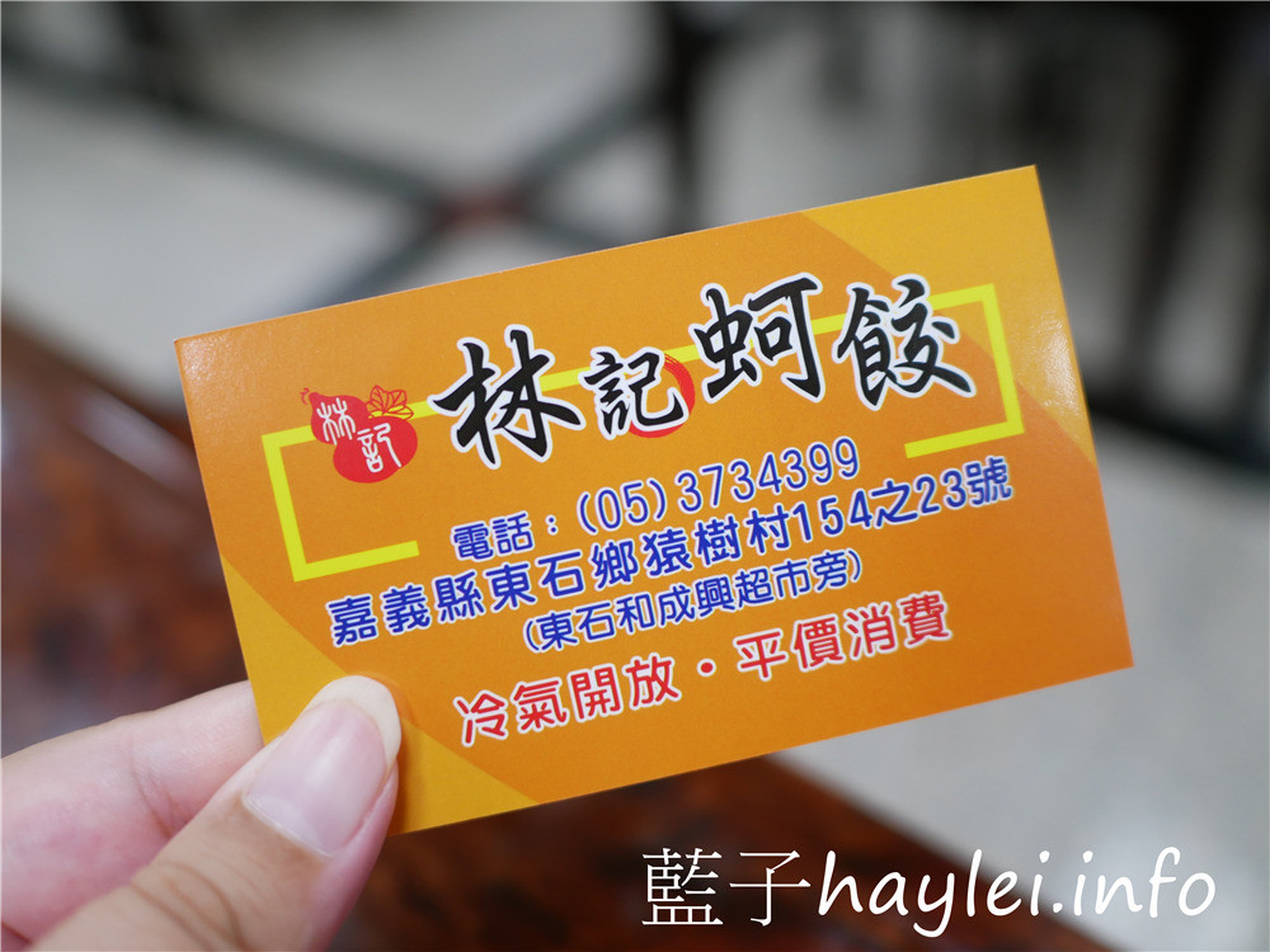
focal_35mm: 30
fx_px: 1101
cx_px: 635
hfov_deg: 60.0
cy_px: 476
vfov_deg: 46.8
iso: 320
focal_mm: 15
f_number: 1.7
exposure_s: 1/60
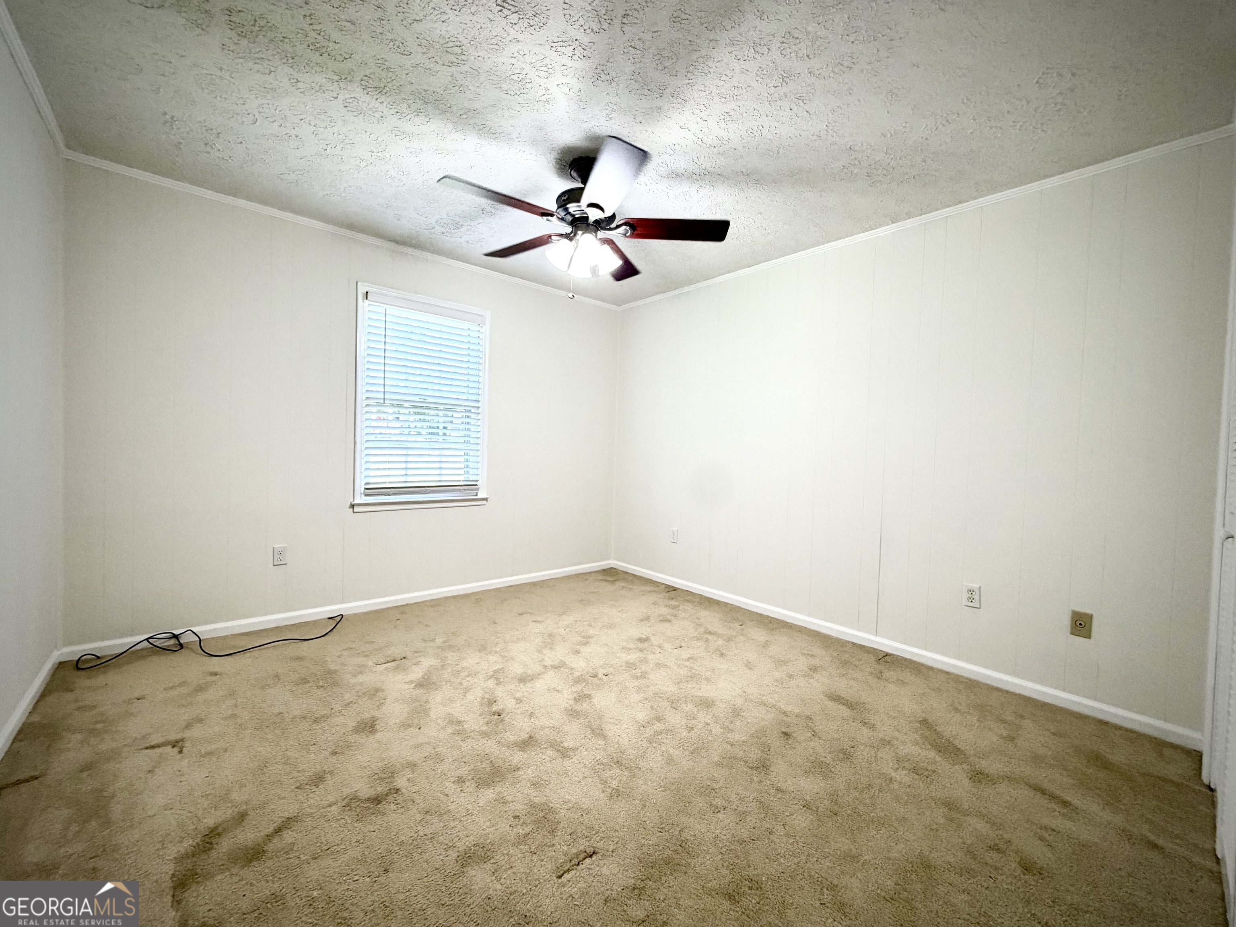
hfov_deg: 102.1
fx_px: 500
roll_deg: -2.2
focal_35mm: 14
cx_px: 618
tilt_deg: -1.6
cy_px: 464
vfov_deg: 85.7
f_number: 2.2
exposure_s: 1/120
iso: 200
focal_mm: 2.22
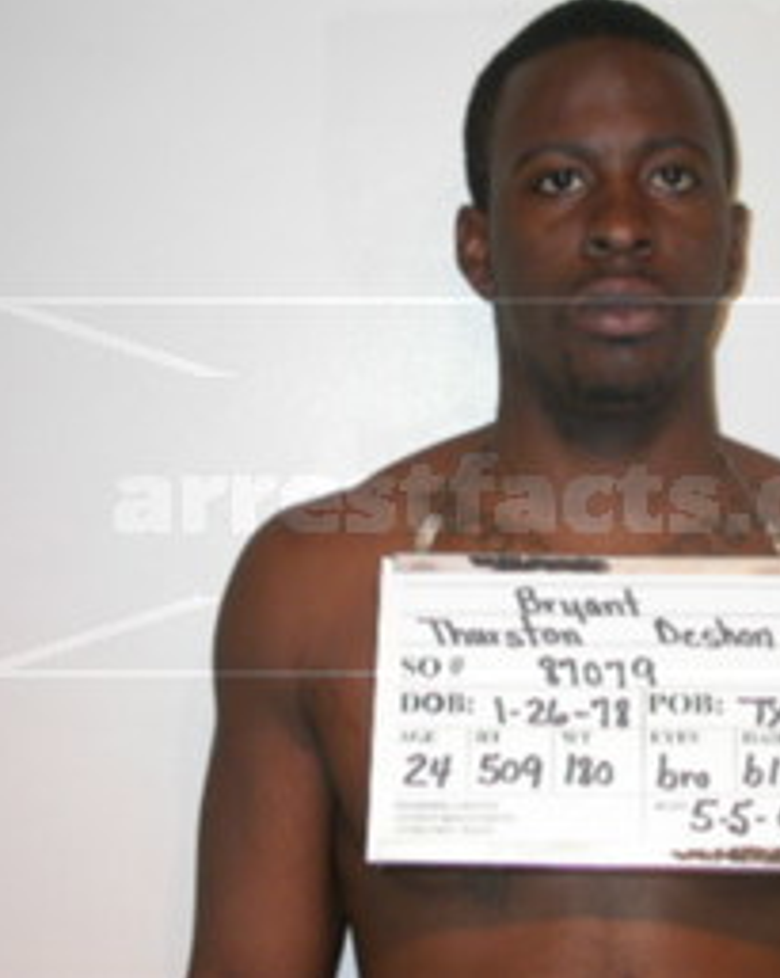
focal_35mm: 80
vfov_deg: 23.9
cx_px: 546
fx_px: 2313
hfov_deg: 19.1
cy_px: 489
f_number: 3.1
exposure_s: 1/60.3
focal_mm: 12.7
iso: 100
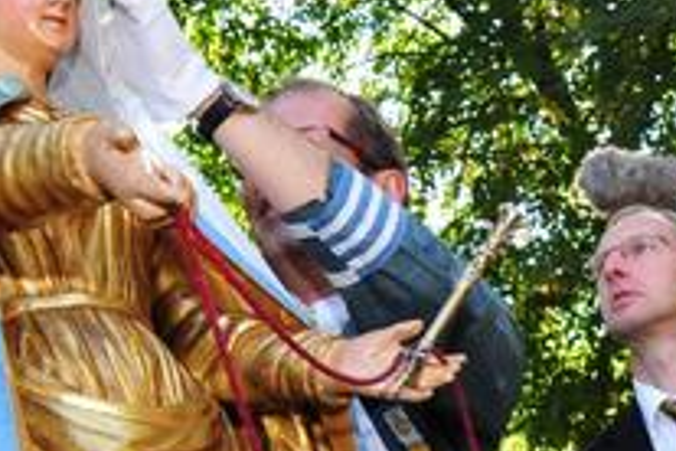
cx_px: 666
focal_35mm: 71
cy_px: 466
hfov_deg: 27.0
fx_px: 1333
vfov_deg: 18.6
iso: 500
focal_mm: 14
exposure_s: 1/250
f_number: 4.5
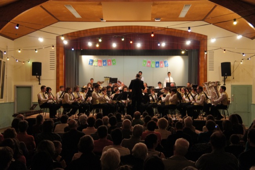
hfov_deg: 41.2
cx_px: 128
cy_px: 85
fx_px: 340
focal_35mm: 48
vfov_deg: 28.0
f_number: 4.5
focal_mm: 32
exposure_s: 1/40
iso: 1600
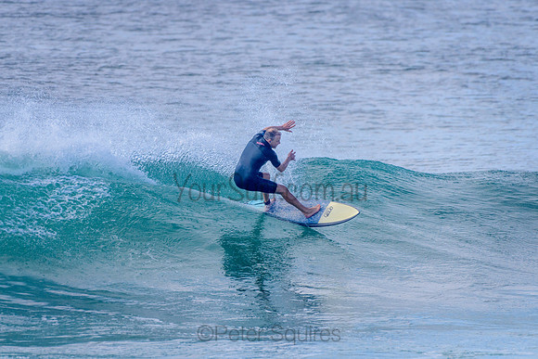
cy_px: 187
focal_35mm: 612
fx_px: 9154
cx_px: 239
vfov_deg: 2.2
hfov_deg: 3.4
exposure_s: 1/2000
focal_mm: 500
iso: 360
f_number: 5.6
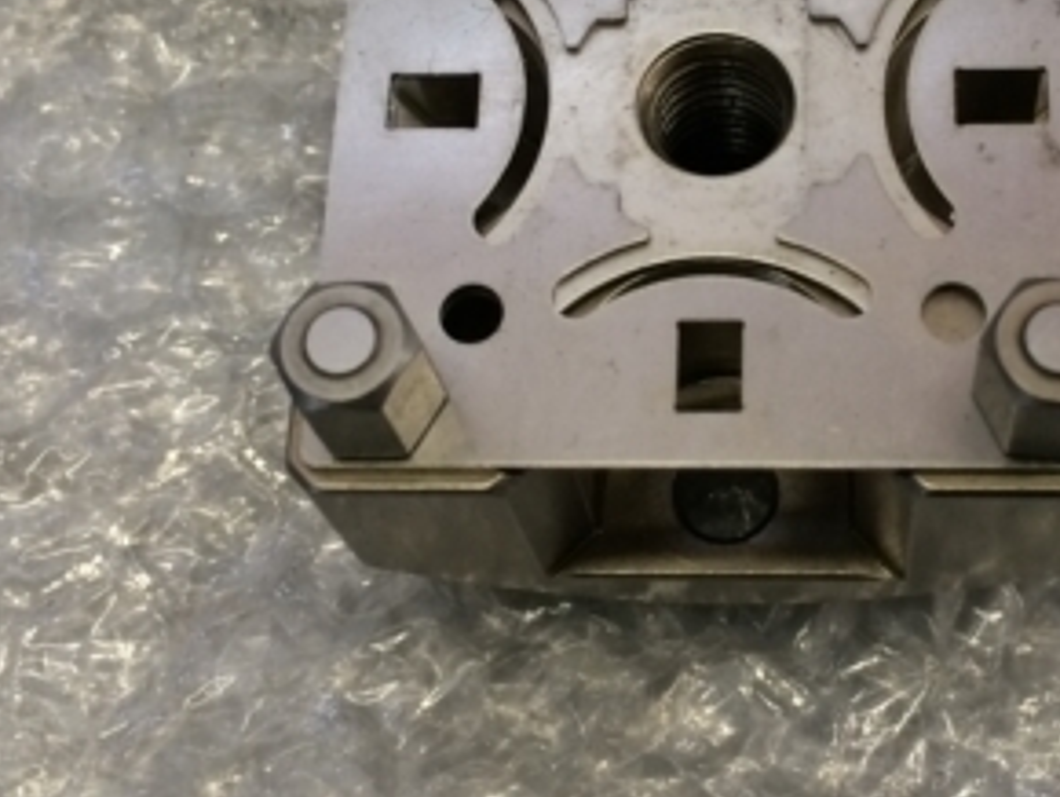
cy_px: 197
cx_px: 709
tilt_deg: -66.7
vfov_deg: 22.7
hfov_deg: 30.0
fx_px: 1961
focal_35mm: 64
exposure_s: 1/30
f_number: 2.2
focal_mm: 4.15
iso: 64
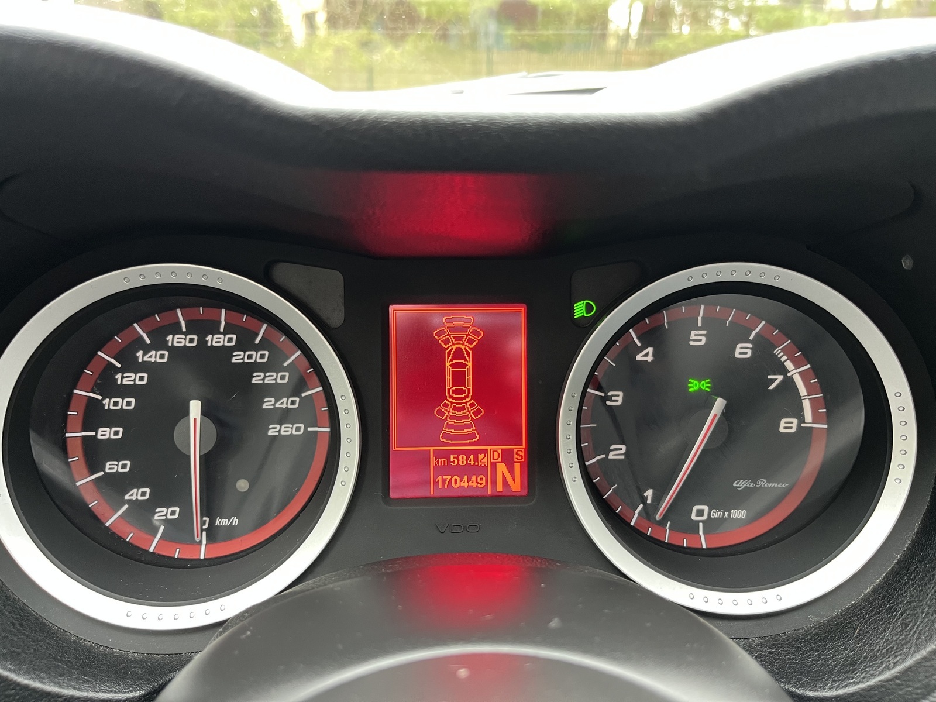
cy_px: 351
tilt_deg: -21.1
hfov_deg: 67.3
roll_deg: -1.5
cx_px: 468
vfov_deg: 53.1
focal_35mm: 26
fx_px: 703
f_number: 1.6
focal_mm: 5.1
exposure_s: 1/58
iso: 250
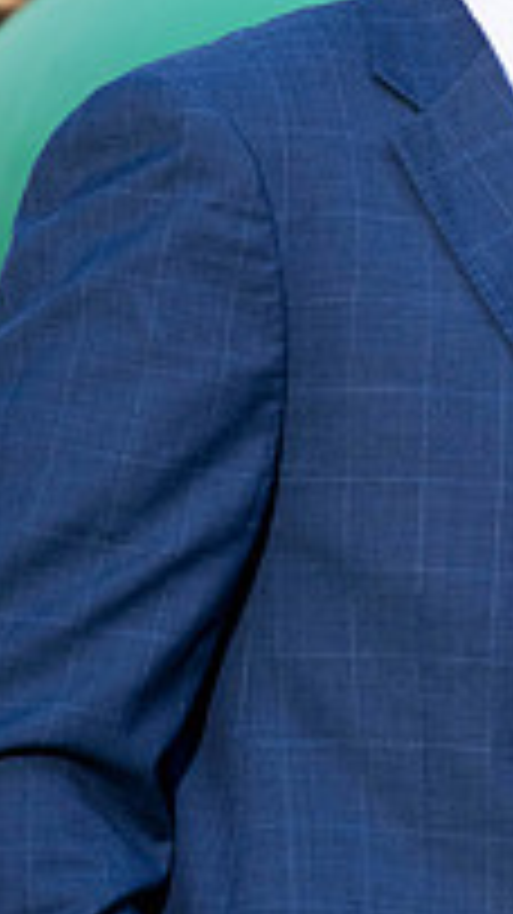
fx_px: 11961
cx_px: 1246
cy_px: 647
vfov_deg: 4.4
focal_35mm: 494
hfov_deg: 2.4
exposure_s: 1/200
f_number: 5.6
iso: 400
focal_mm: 97
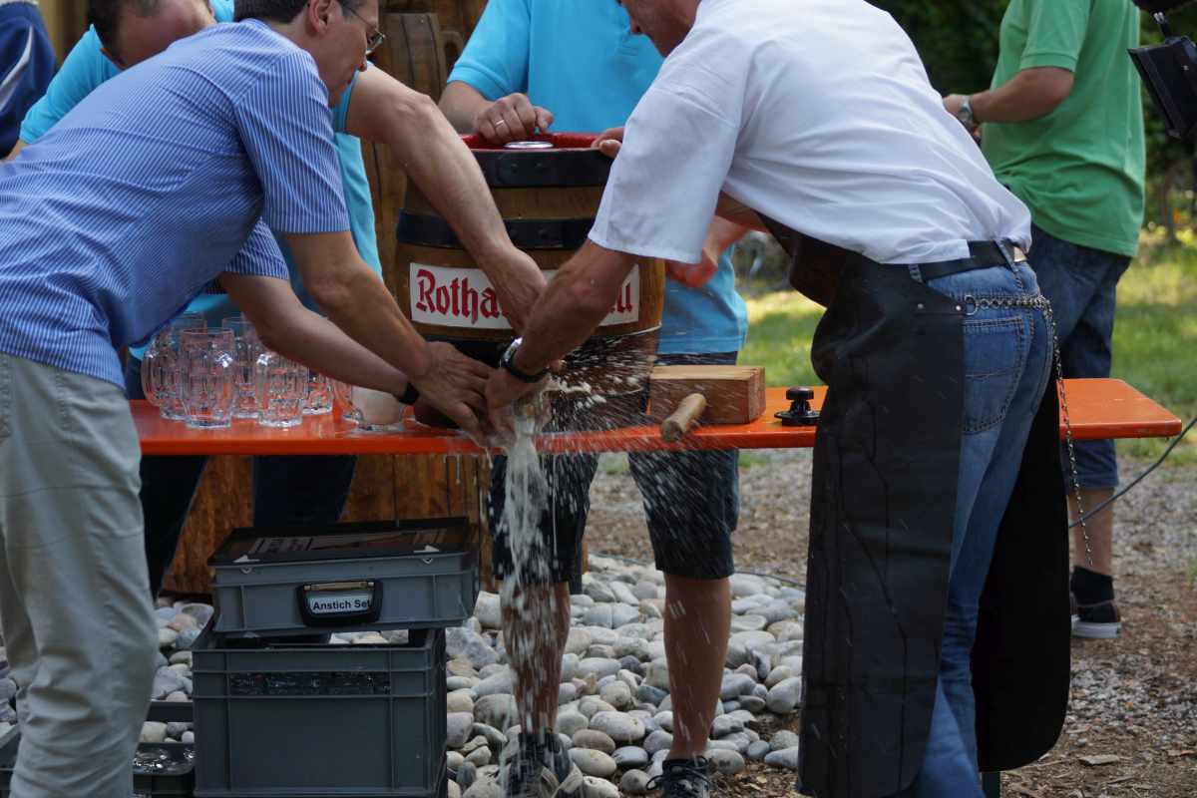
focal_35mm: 105
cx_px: 598
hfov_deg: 19.5
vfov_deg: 13.0
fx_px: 3491
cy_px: 399
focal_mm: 70
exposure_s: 1/160
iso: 160
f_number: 4
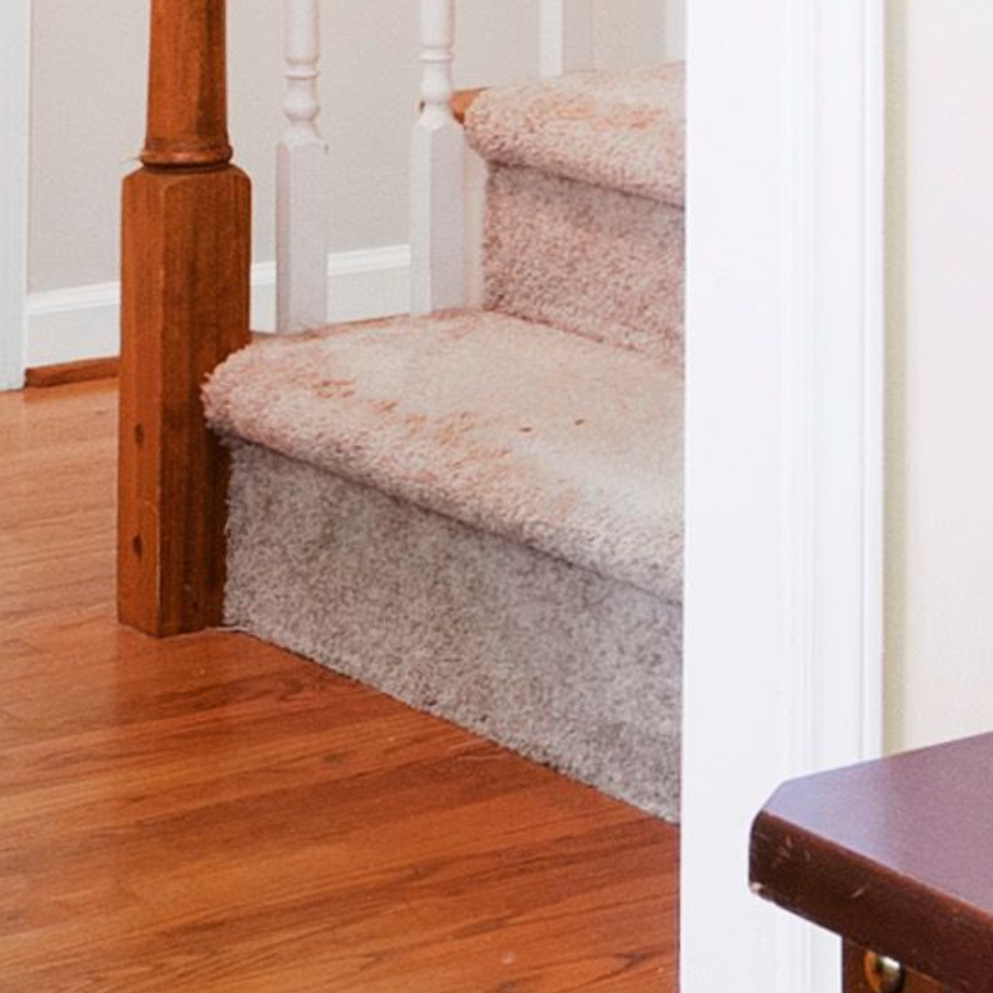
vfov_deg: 12.3
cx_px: 1657
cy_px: -793
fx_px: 4219
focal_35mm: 130
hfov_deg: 12.5
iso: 100
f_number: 8
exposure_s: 2.5
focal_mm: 10
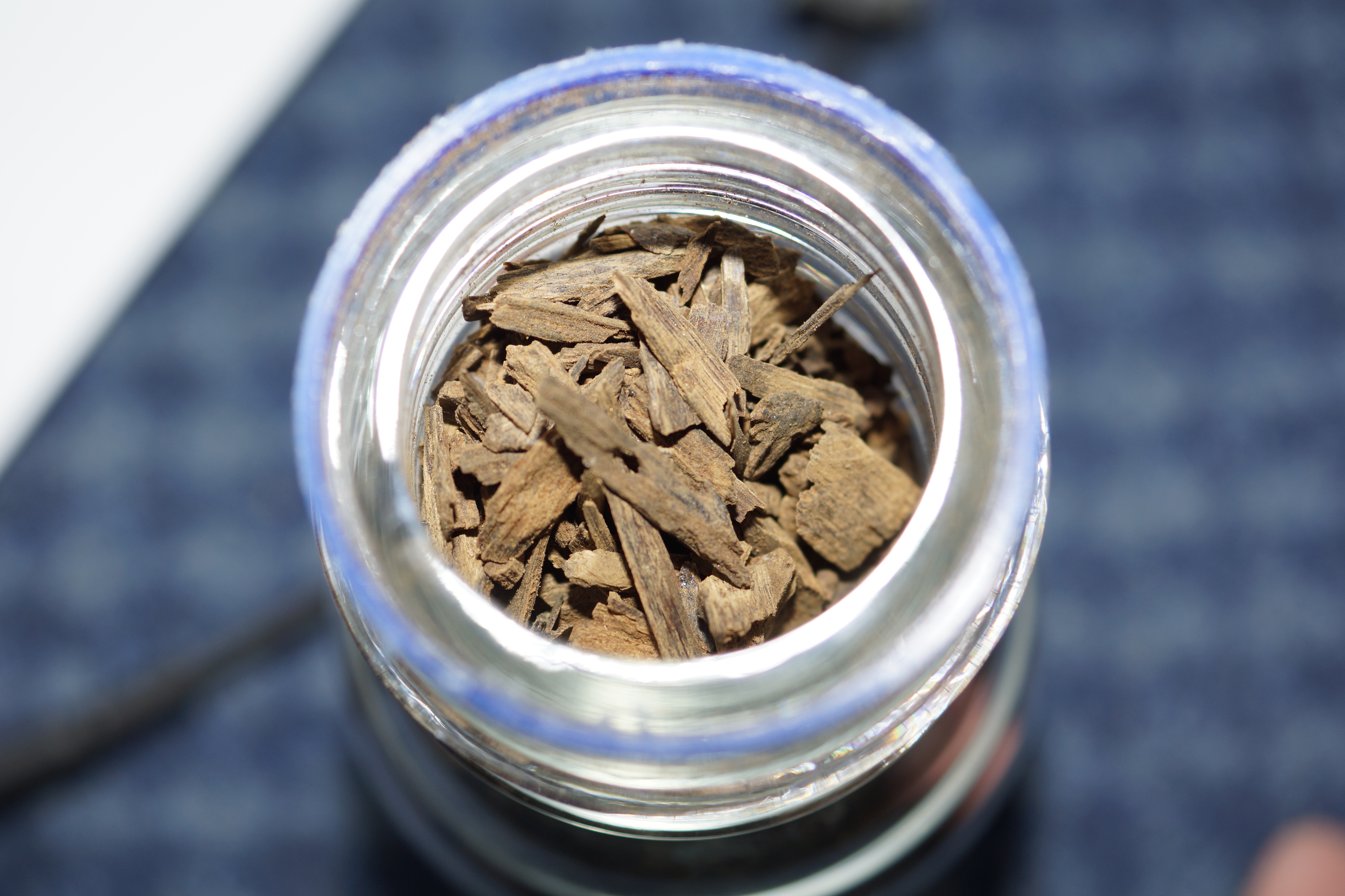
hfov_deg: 43.6
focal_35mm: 45
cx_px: 672
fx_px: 1681
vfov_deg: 29.9
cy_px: 448
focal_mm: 30
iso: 100
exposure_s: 1/160
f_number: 4
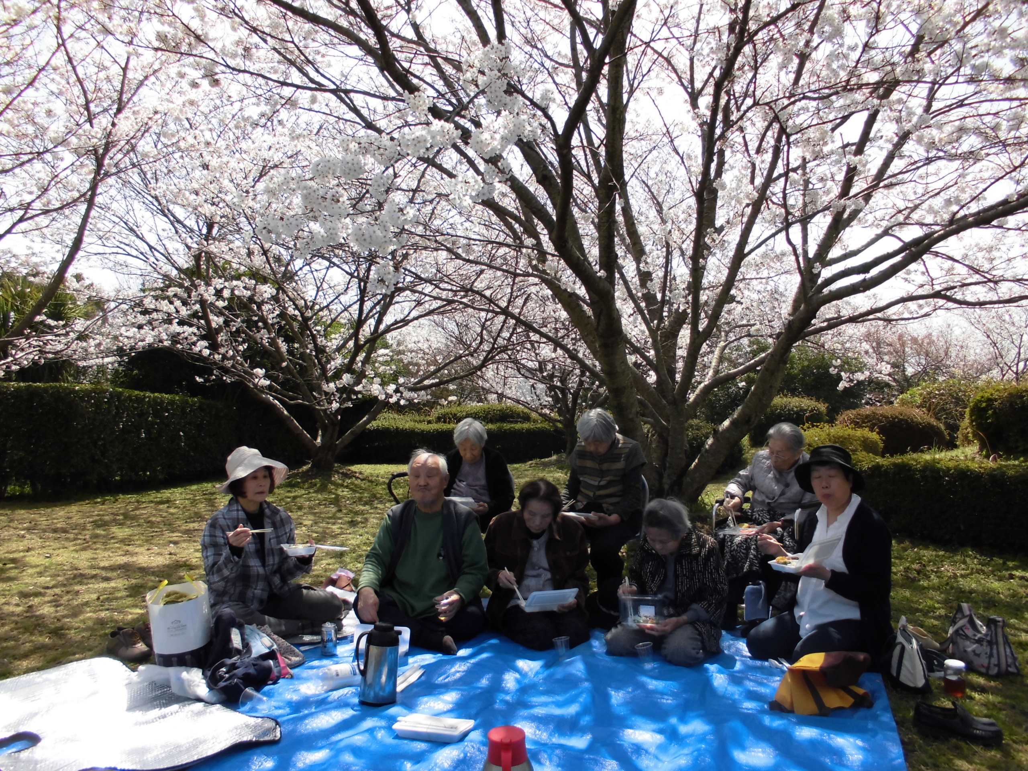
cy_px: 386
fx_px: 772
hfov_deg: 67.3
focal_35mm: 26
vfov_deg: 53.1
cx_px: 514
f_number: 3.5
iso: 100
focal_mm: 4.6
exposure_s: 1/400
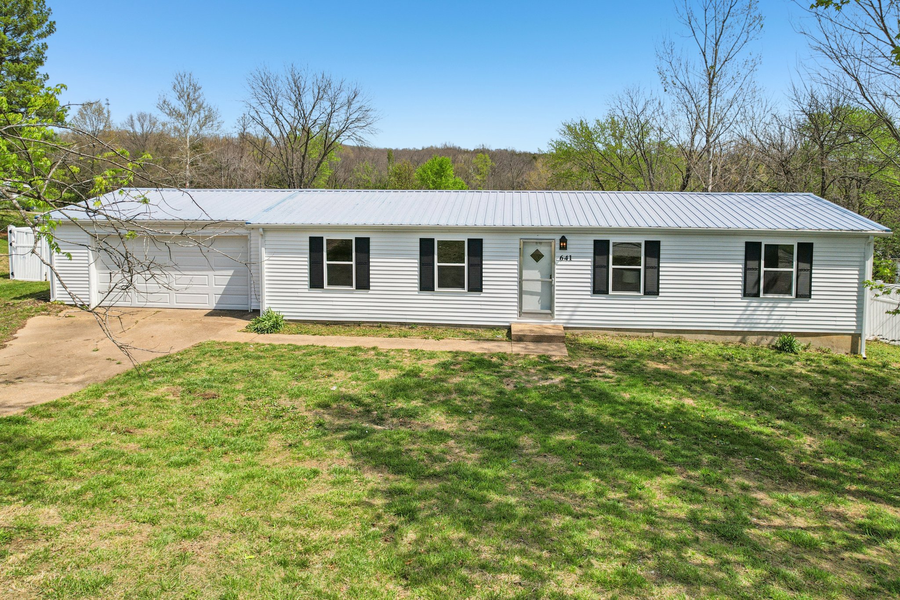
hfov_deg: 78.6
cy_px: 300
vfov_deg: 57.2
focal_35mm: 22
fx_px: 550
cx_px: 450
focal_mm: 8.4
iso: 100
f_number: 2.8
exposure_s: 1/3200
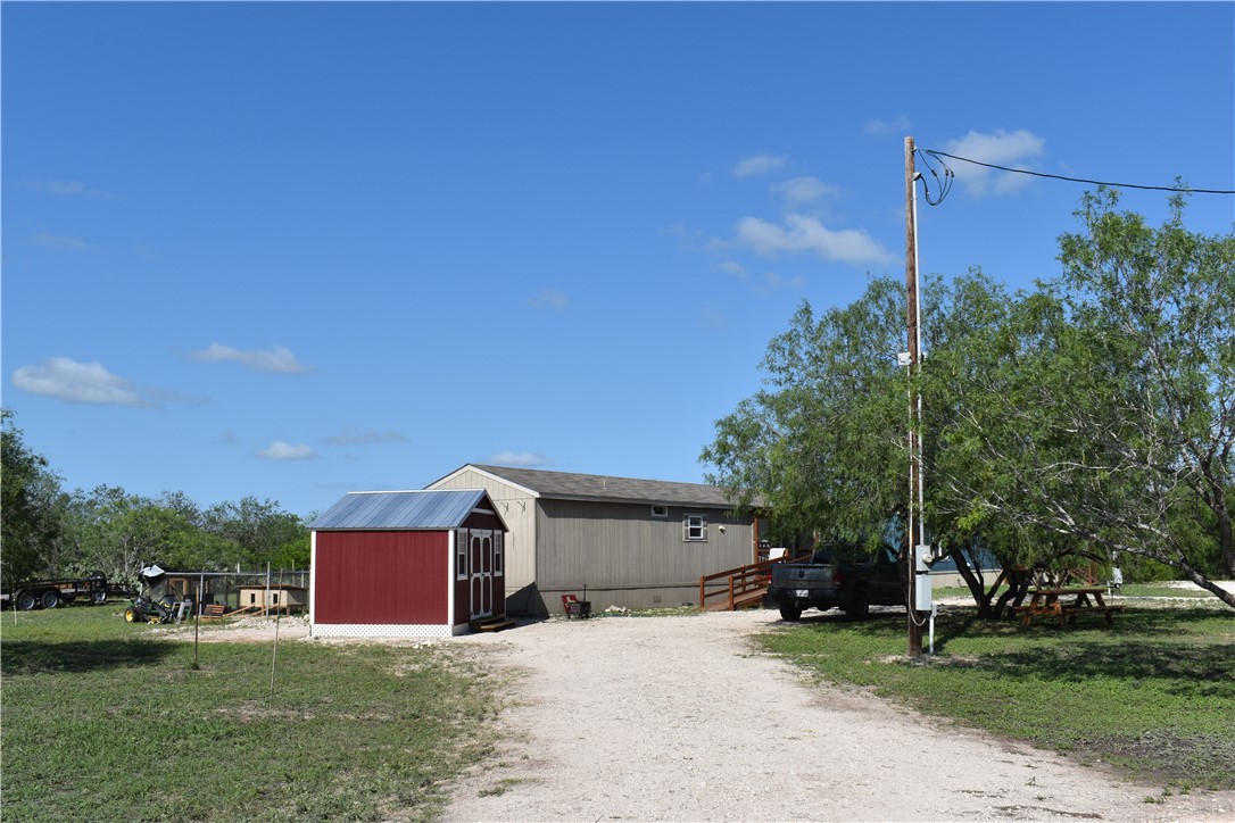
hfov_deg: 55.1
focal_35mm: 34
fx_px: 1183
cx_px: 618
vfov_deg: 38.4
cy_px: 412
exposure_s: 1/500
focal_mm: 23
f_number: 11
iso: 200
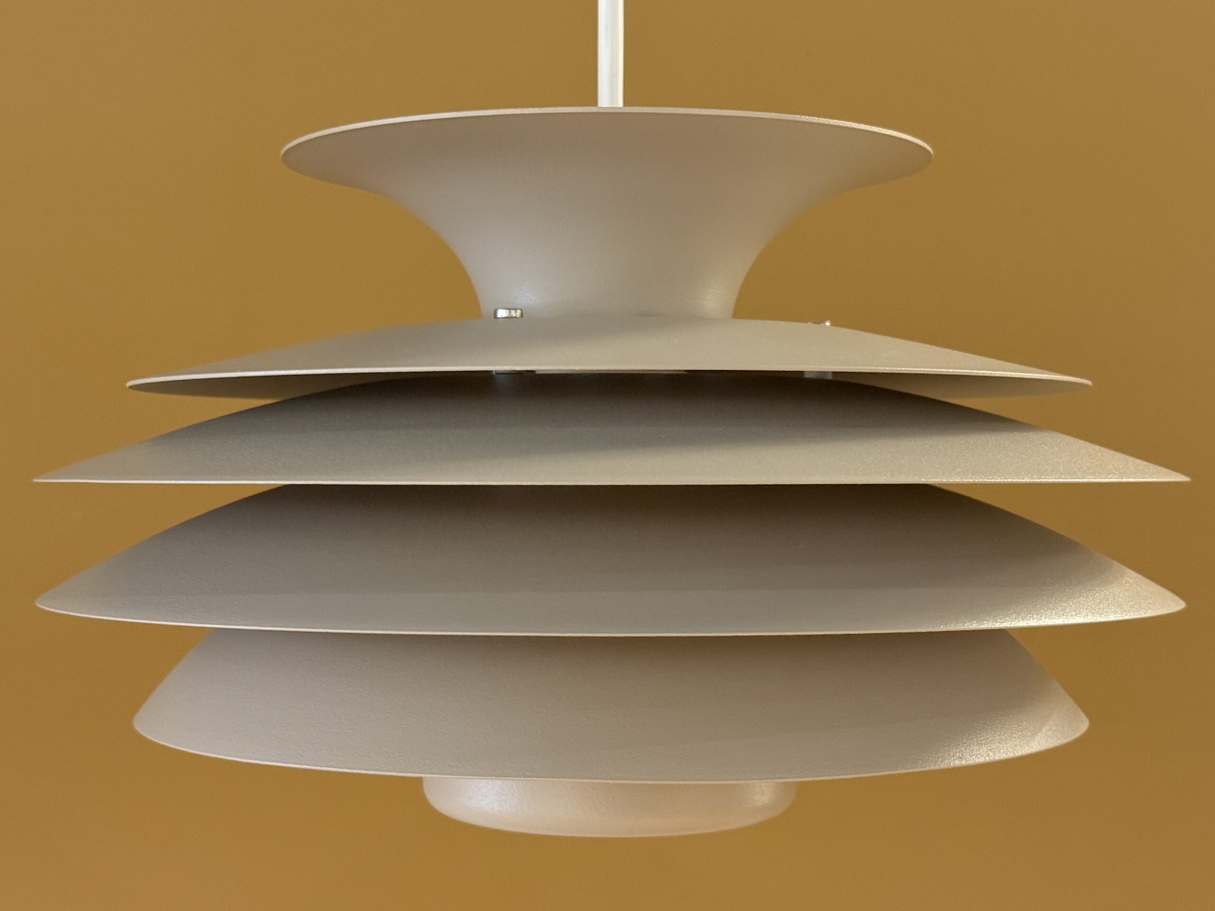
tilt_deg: -0.1
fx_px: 1685
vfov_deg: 30.3
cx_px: 608
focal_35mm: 48
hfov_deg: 39.7
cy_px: 456
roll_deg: -1.0
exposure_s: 1/50
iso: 200
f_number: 1.78
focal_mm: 6.76
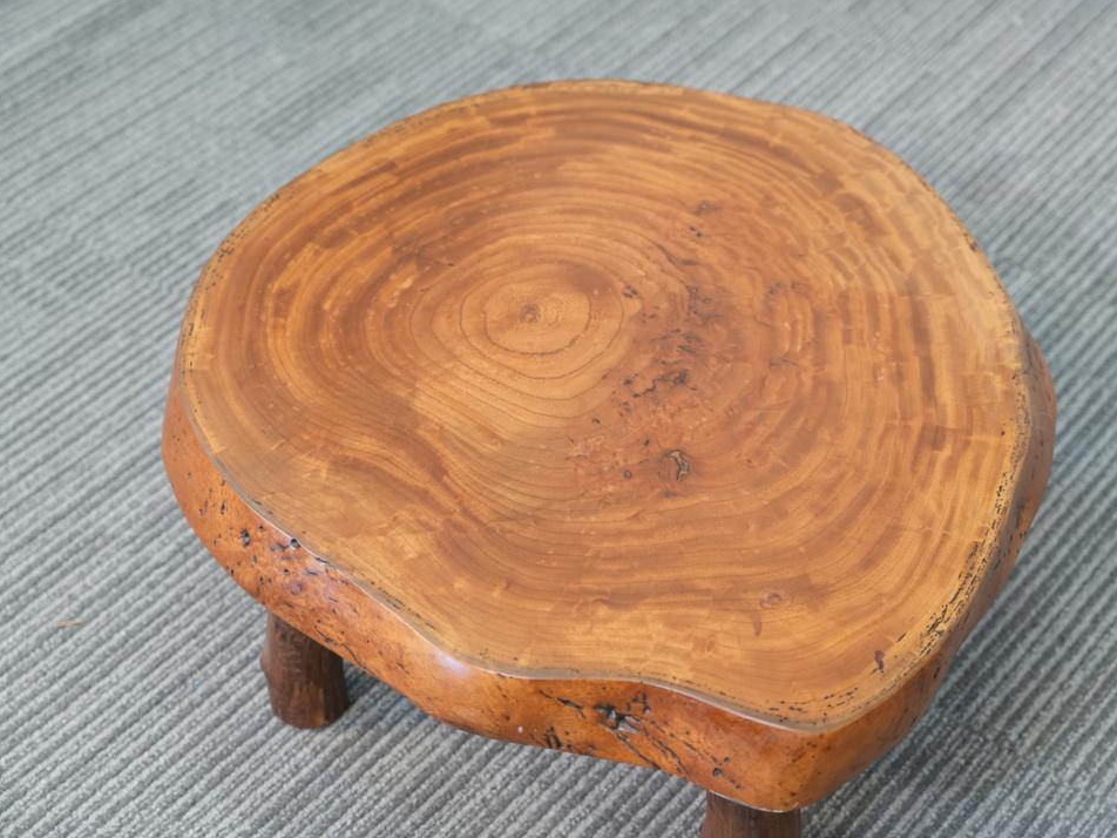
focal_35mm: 69
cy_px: 417
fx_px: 2227
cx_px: 600
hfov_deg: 28.2
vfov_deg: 21.3
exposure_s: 1/80
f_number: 4
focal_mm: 63
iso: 1600
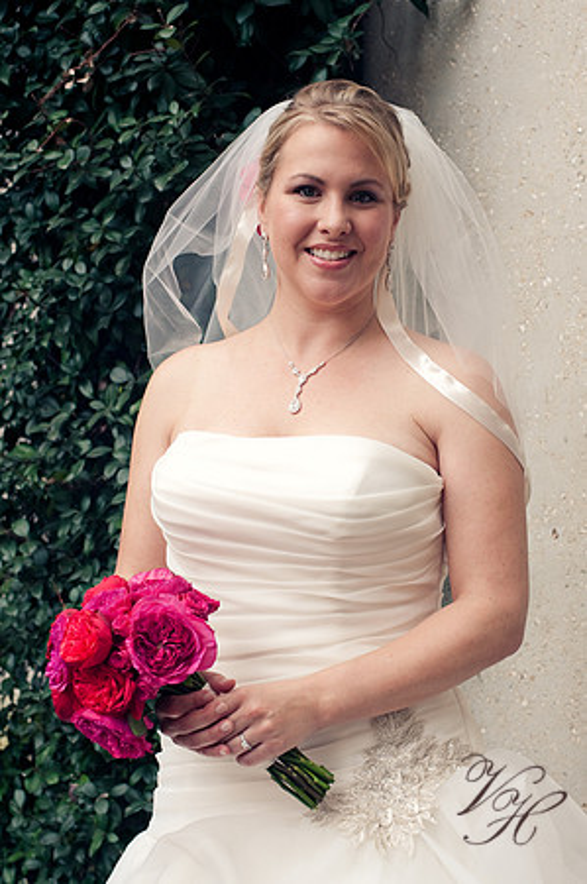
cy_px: 442
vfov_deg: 39.6
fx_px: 1226
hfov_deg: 26.9
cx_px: 294
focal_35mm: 50
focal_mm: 50
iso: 400
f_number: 5.6
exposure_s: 1/160
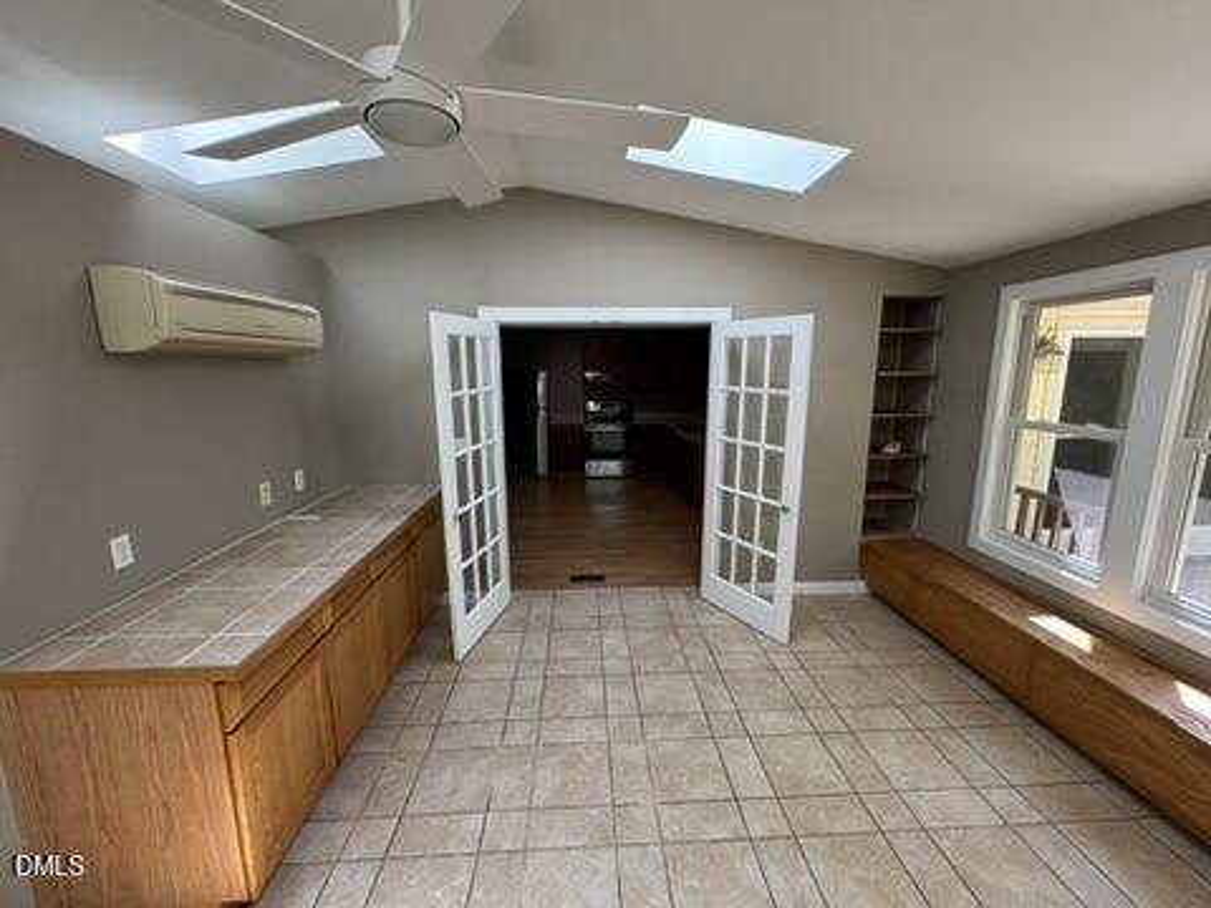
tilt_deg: -11.5
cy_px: 454
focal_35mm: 14
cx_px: 606
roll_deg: +0.3
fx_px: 490
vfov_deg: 85.7
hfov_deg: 102.1
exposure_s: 1/120
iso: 100
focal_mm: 2.22
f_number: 2.2
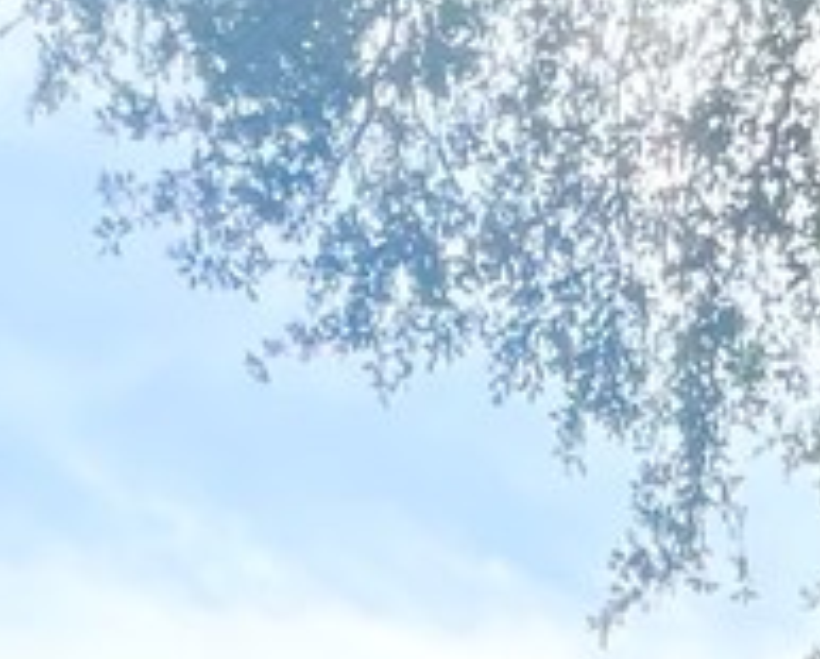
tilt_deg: -0.6
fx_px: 2552
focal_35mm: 105
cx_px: 986
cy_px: 2228
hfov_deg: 17.4
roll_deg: +0.6
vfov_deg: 9.5
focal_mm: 1.57
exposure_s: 1/827
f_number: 1.8
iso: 32
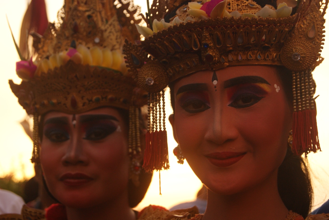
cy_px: 110
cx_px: 164
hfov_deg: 27.0
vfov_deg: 18.2
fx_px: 686
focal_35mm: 75
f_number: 5.6
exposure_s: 1/40
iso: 400
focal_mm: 50
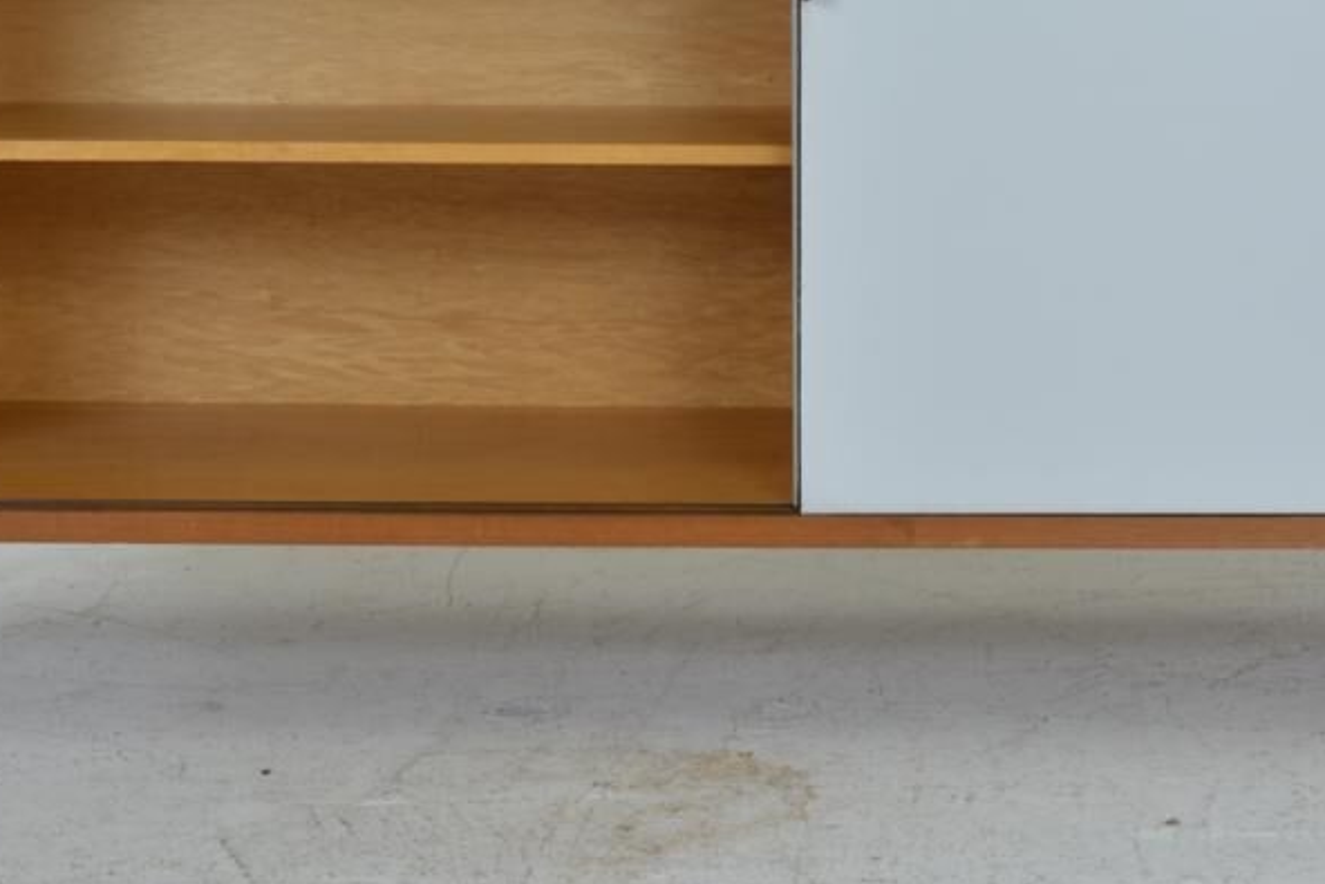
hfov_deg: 25.6
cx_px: 808
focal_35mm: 79
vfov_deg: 17.2
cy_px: 284
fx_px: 2908
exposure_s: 1/40
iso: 320
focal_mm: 26
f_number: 10
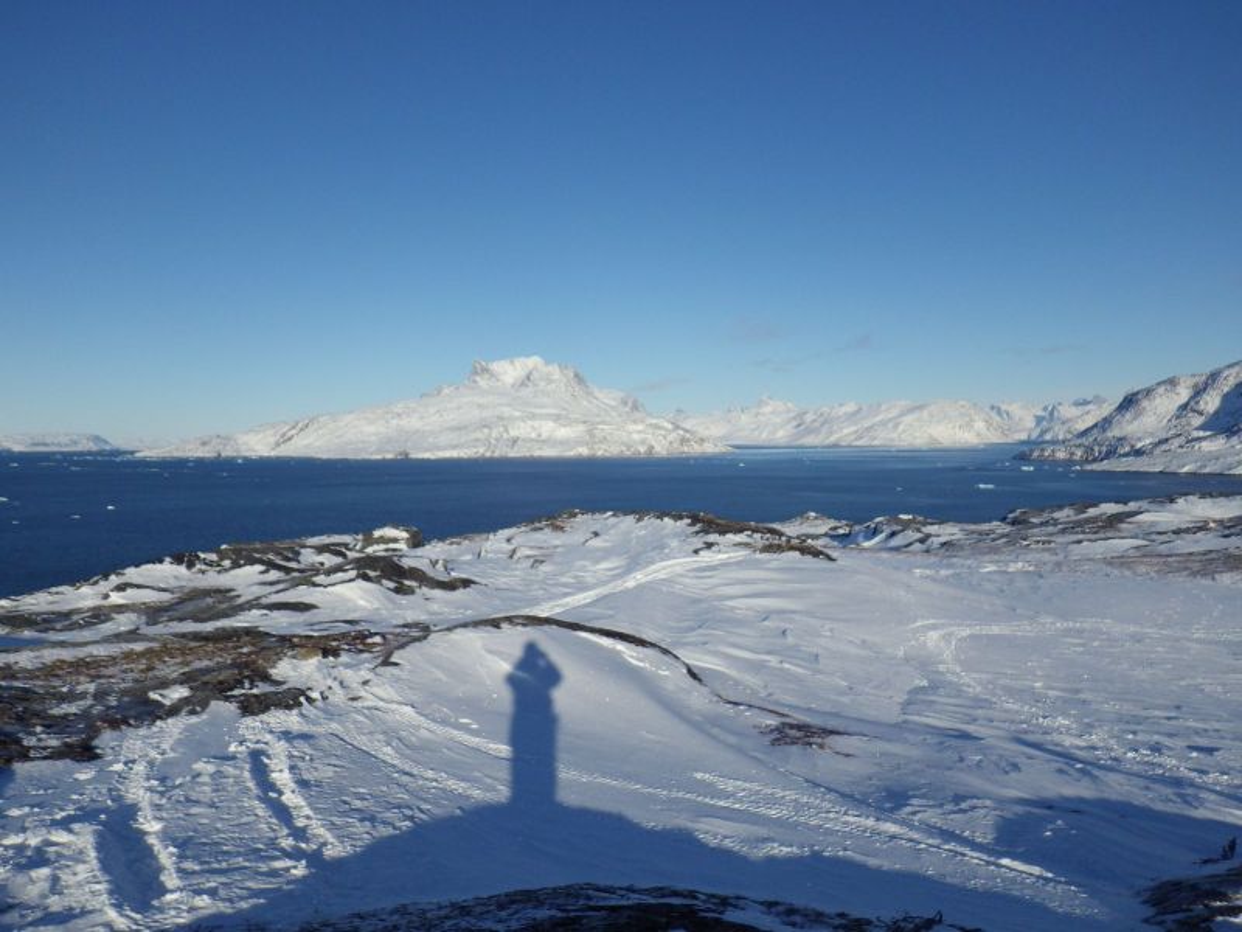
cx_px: 621
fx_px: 1005
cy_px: 466
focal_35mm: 28
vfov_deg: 49.7
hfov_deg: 63.4
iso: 125
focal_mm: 5
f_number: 4.2
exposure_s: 1/1500
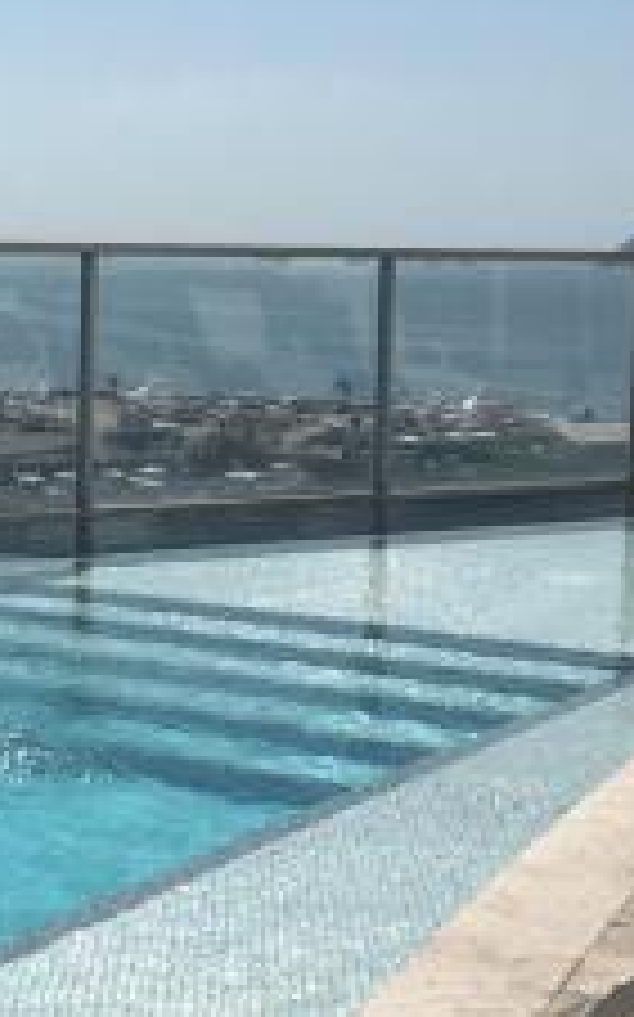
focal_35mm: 87
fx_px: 2408
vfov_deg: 23.8
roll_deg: +0.1
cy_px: 495
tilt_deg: -6.1
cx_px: -99
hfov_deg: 14.6
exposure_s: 1/4274
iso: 25
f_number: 2.2
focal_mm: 4.15
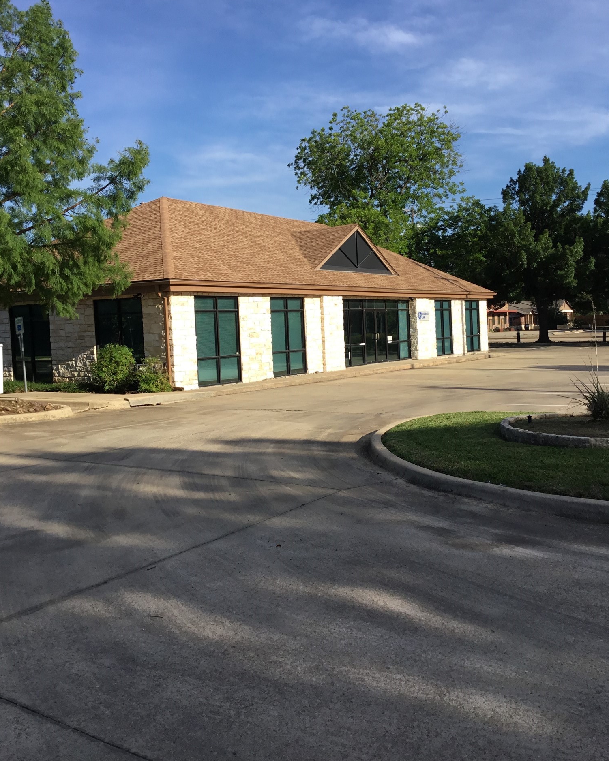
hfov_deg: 44.5
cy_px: 347
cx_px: 307
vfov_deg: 54.2
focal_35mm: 33
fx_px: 744
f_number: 2.4
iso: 25
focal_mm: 3.3
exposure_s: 1/1087
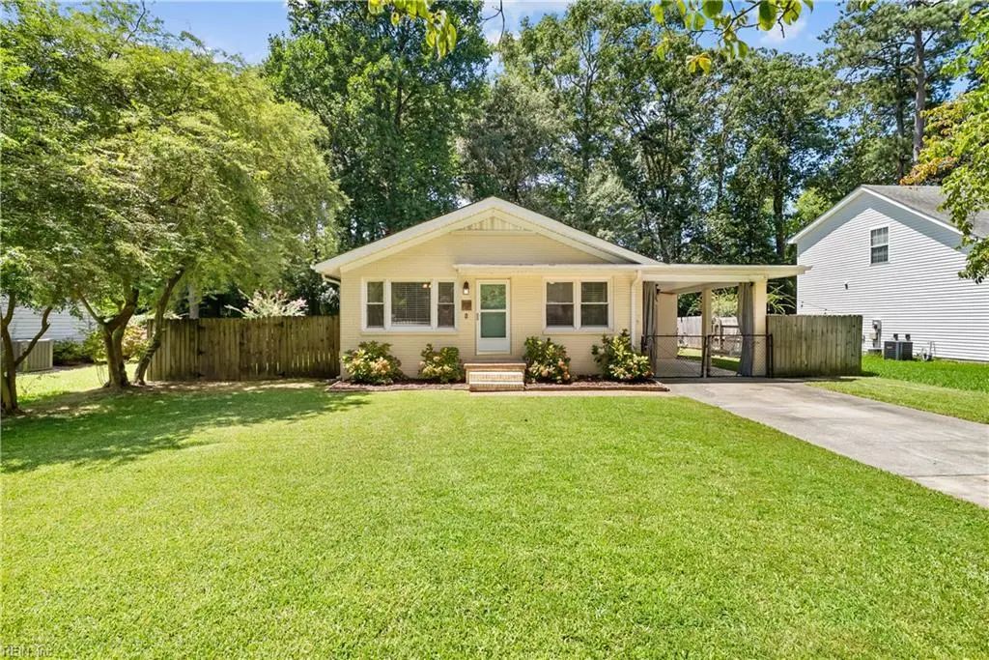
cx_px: 494
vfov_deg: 73.8
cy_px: 330
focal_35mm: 16
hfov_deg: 96.7
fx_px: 440
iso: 1000
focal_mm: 16
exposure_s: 1/1250
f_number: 7.1
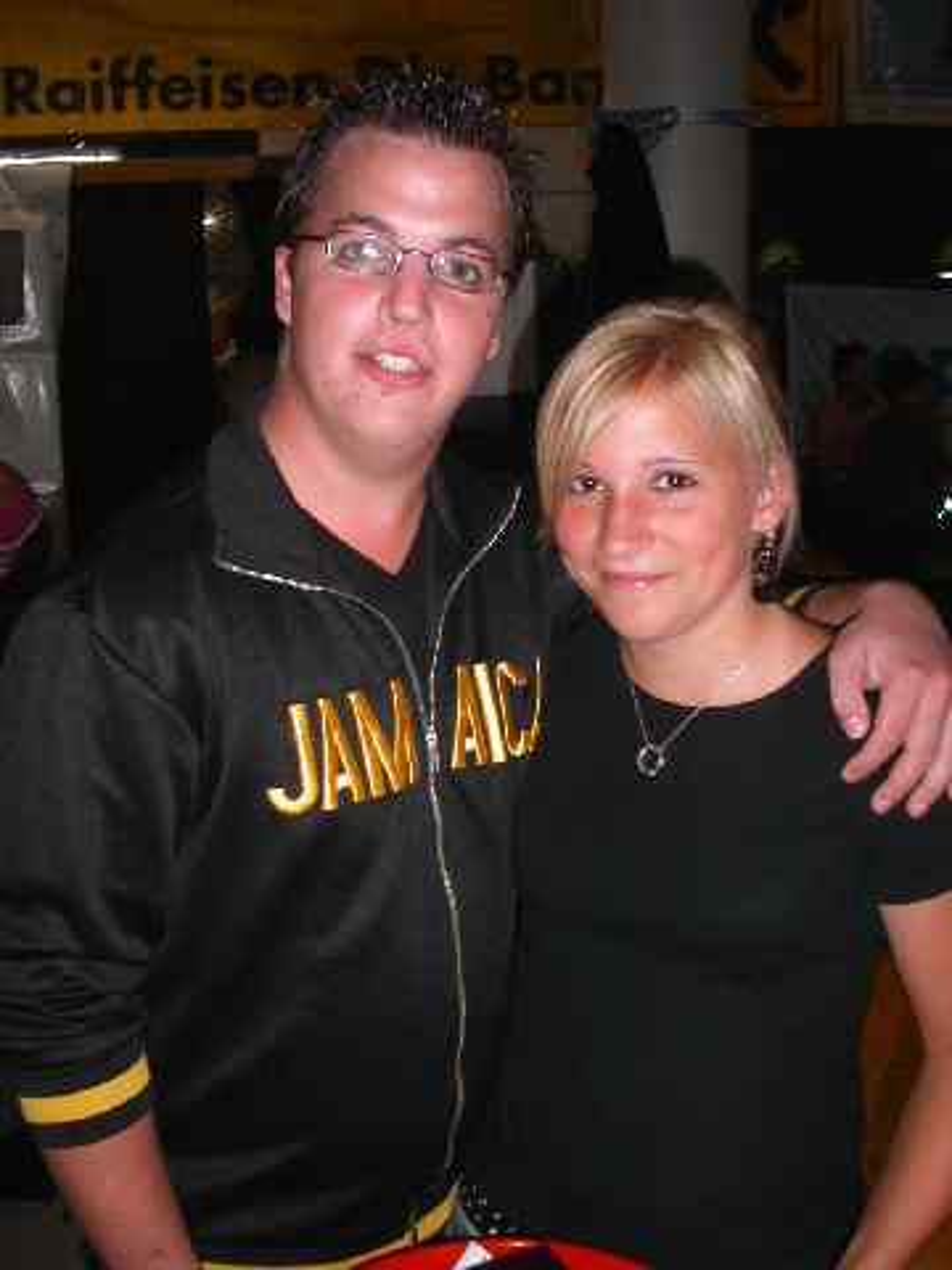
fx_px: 1393
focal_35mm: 38
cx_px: 476
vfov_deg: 49.0
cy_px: 635
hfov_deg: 37.7
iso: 100
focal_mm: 7.8
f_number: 2.8
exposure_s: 1/30
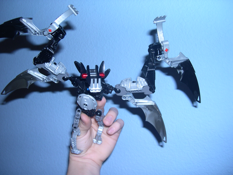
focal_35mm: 38
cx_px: 116
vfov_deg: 37.7
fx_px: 256
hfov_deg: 49.0
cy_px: 88
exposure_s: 1/60
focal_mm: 8
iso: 100
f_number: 2.8
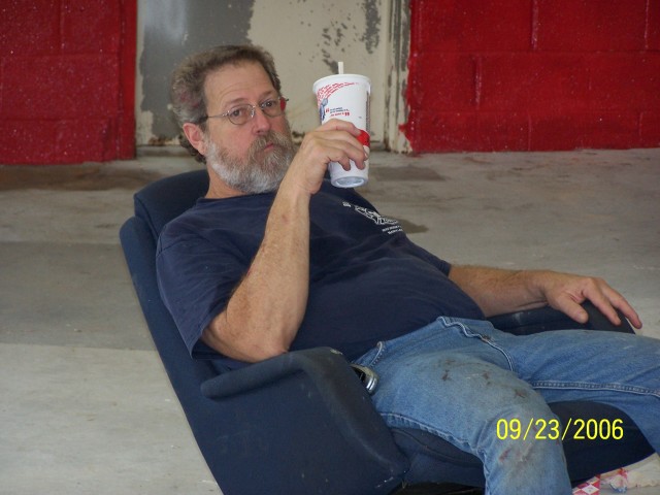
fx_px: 3604
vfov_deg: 7.9
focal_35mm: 189
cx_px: 330
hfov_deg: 10.5
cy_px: 248
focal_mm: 31.3
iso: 140
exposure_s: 1/125
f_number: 3.2
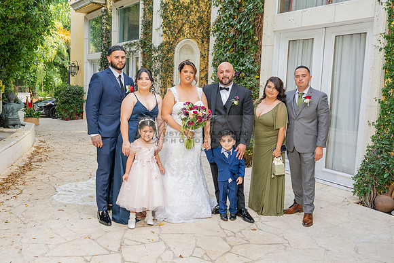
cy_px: 122
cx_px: 183
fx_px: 369
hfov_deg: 56.2
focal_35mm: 34
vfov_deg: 39.2
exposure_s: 1/200
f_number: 4.5
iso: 200
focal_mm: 31.5
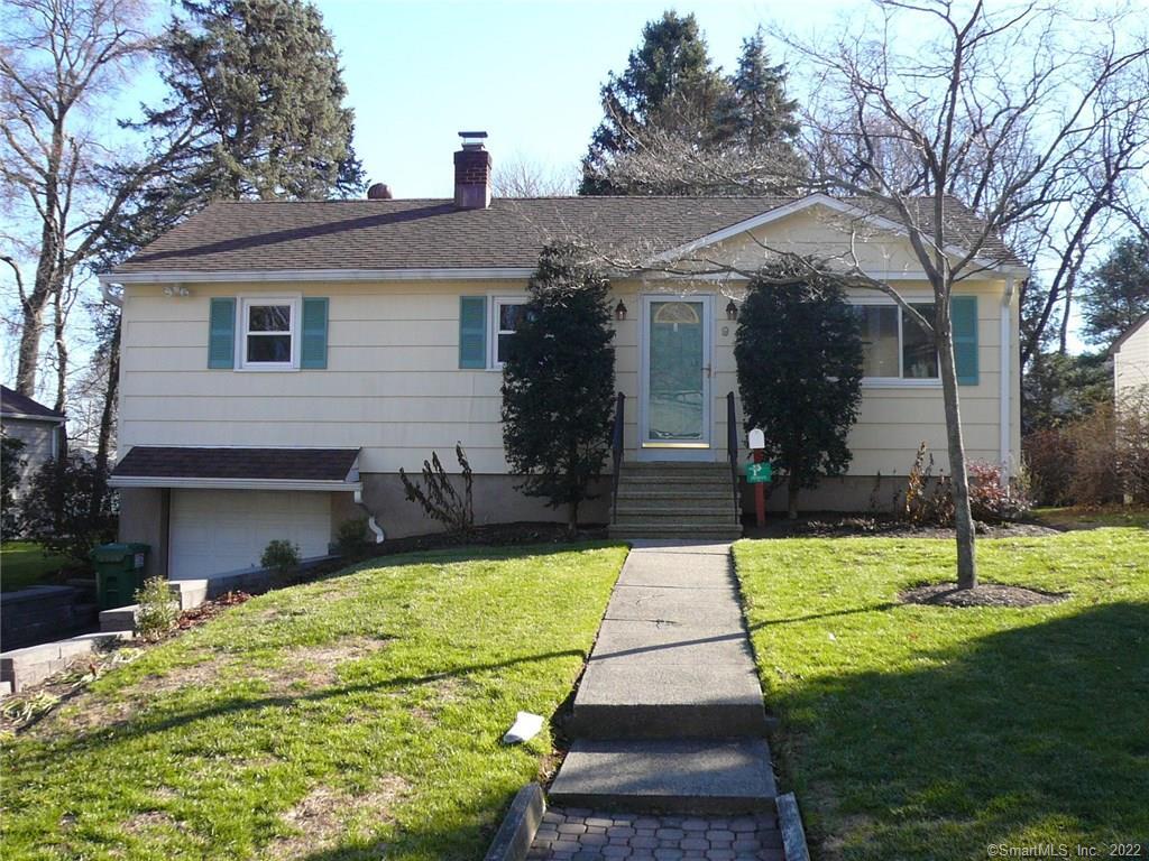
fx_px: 1228
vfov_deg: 38.7
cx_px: 574
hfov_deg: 50.1
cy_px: 430
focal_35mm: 37
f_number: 2.8
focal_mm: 4.6
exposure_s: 1/400
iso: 100
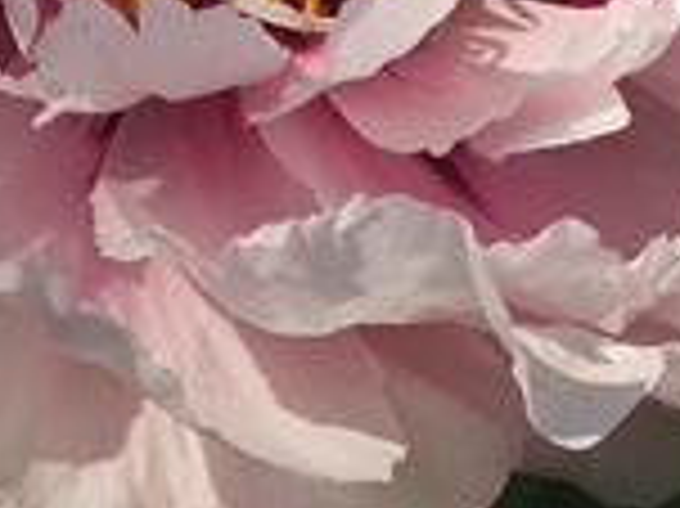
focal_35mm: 167
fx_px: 3278
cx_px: 275
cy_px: -72
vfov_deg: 8.8
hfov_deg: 11.8
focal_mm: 5.8
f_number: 4.3
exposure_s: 1/400
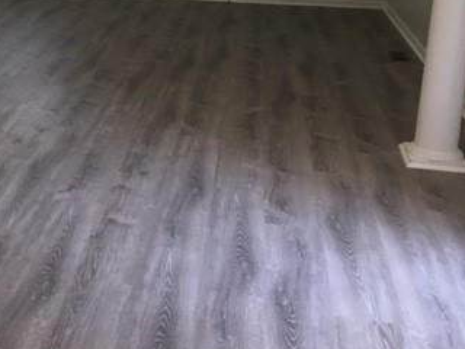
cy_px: 39
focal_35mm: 58
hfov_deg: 32.2
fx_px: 779
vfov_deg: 24.5
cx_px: 86
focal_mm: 4.15
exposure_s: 1/30
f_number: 2.2
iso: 40
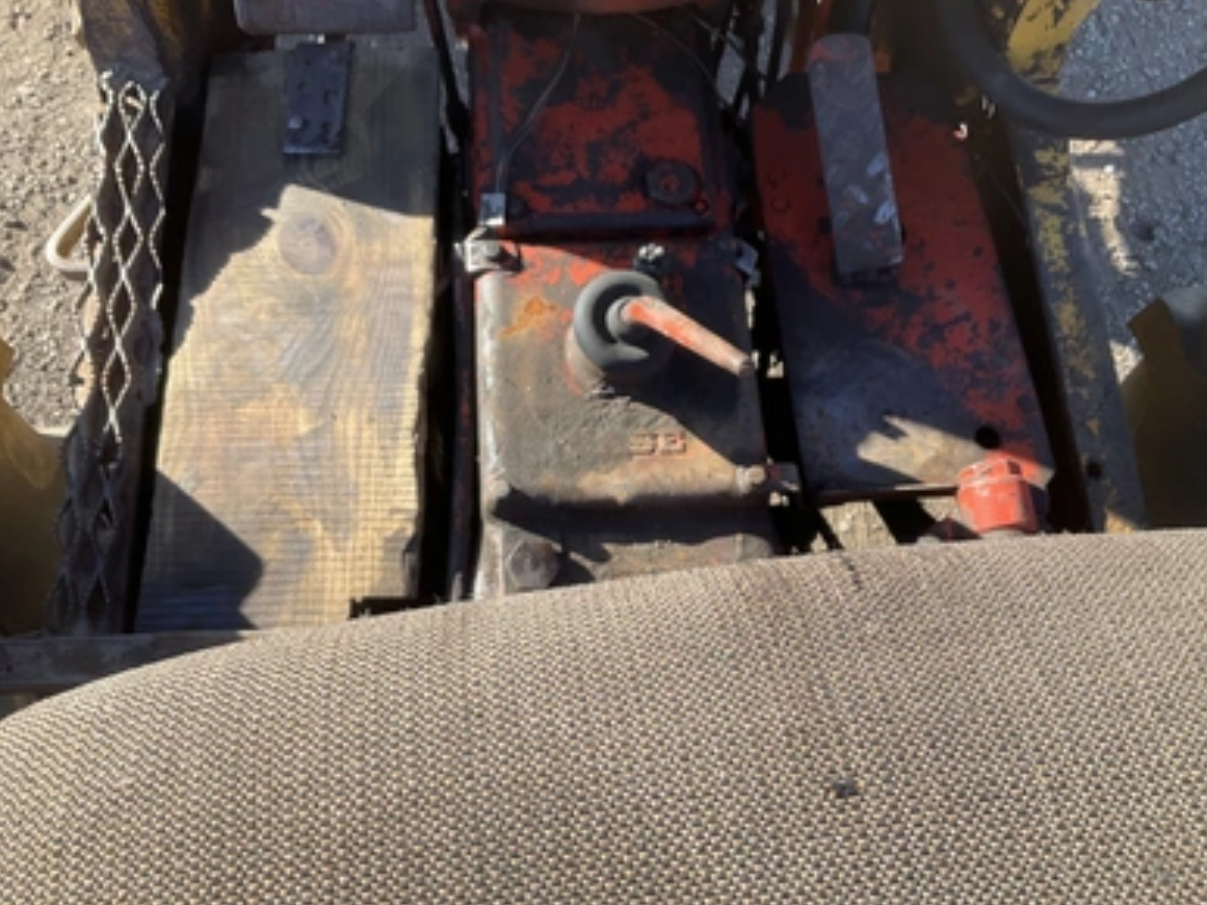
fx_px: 1046
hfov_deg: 60.0
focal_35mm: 30
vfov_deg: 46.8
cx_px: 611
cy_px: 452
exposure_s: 1/391
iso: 25
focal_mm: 3
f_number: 1.8
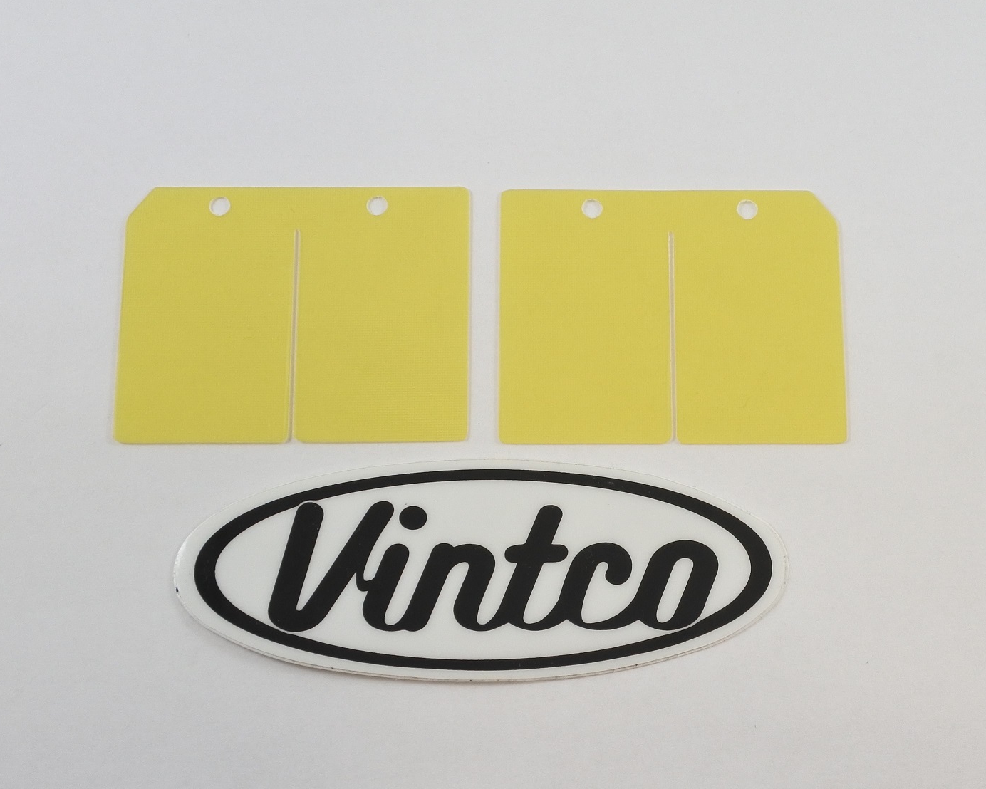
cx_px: 477
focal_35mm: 41
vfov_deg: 36.5
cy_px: 396
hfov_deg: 44.8
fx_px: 1197
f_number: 4
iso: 400
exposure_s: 1/200
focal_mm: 13.7
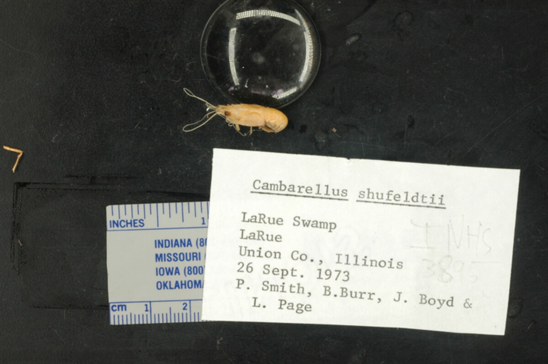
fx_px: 1369
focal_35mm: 90
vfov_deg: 15.2
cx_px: 274
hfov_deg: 22.6
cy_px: 182
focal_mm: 60
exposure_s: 1/1.3
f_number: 36
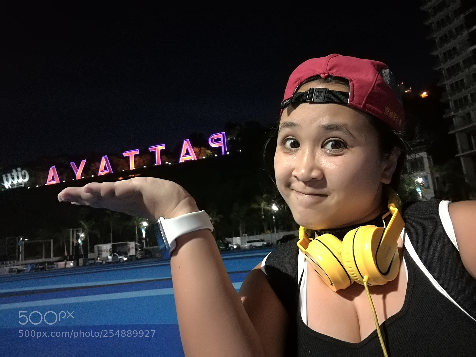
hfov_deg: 67.3
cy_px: 178
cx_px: 238
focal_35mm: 26
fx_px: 358
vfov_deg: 53.1
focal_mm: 3.38
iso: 800
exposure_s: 1/16.7
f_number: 2.4
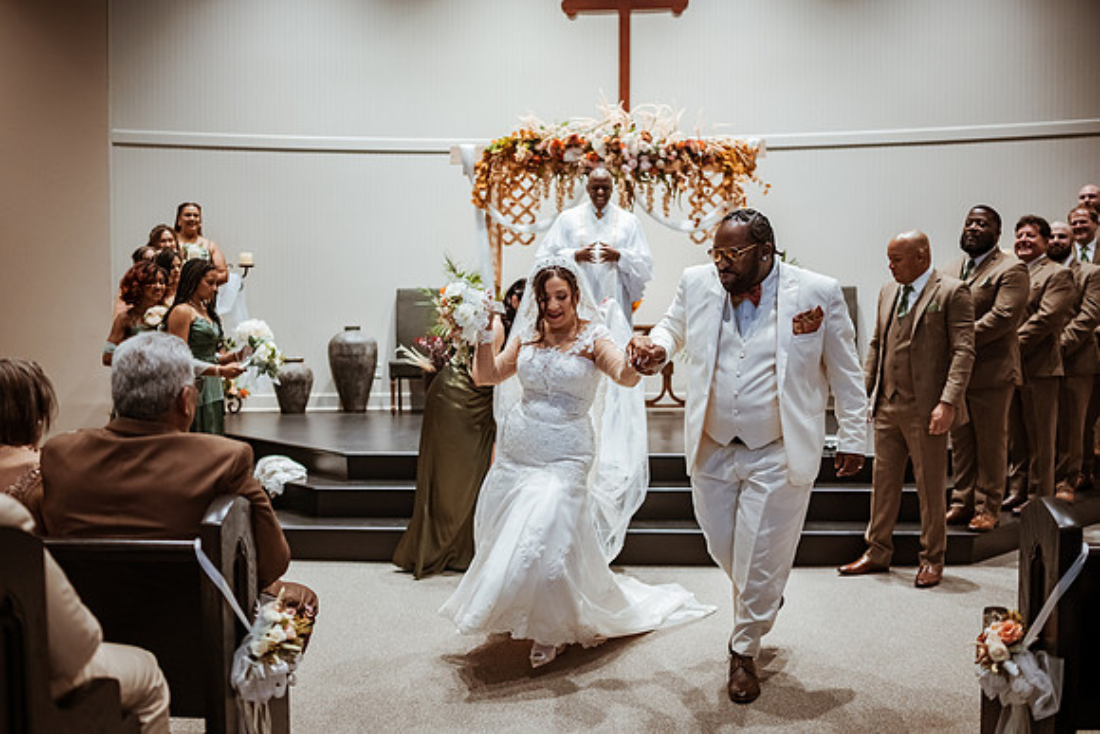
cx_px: 550
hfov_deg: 54.4
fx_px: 1070
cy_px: 367
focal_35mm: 35
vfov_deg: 37.9
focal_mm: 35
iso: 1000
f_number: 1.8
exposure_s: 1/500
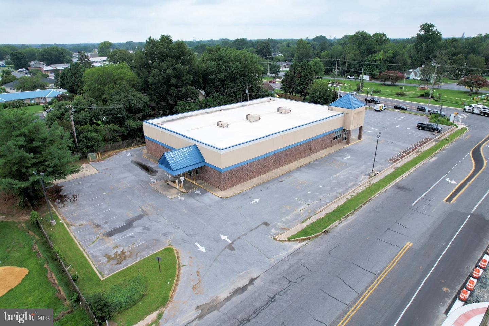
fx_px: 299
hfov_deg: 78.6
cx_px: 244
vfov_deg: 57.2
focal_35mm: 22
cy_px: 163
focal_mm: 8.38
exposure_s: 1/1000
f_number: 2.8
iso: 100
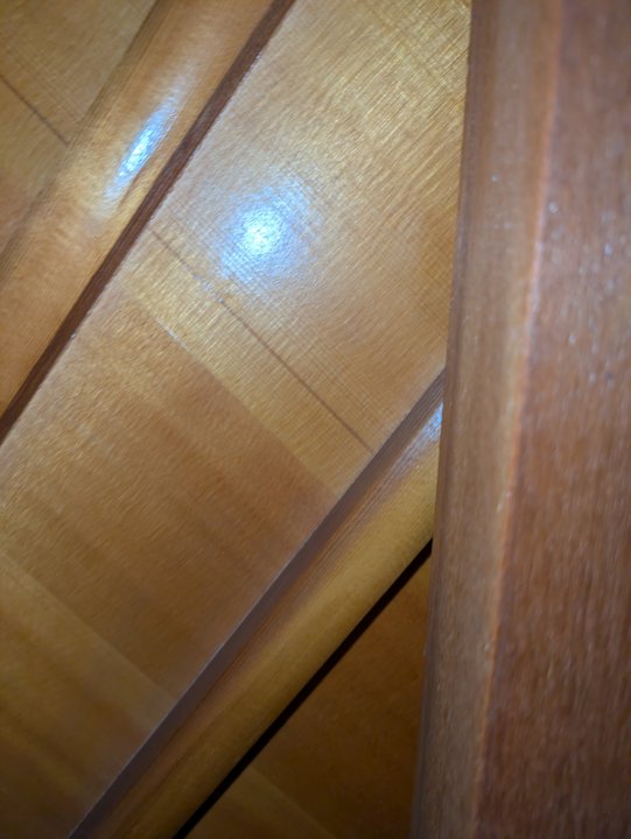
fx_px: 607
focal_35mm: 25
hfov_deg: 54.9
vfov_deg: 69.4
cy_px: 420
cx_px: 316
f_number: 1.89
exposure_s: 1/120
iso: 54
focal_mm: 5.43
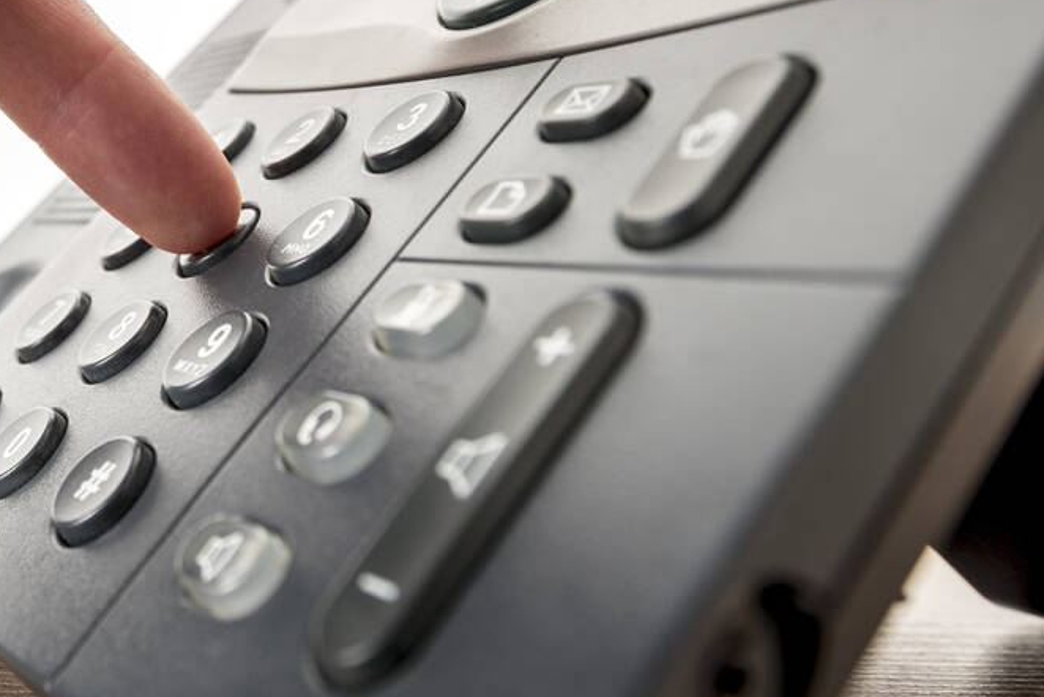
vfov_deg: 30.2
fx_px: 1276
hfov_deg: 40.5
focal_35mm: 44
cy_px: 199
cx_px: 71
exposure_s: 1/160
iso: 100
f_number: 5.6
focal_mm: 18
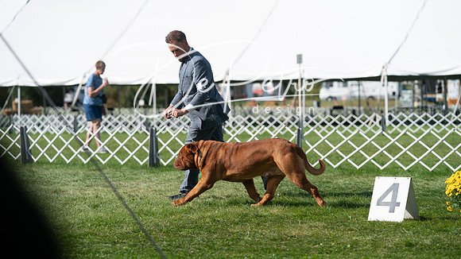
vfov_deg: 10.0
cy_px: 130
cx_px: 230
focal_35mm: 122
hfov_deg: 17.6
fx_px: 1485
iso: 100
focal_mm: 116
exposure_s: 1/1250
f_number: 3.5
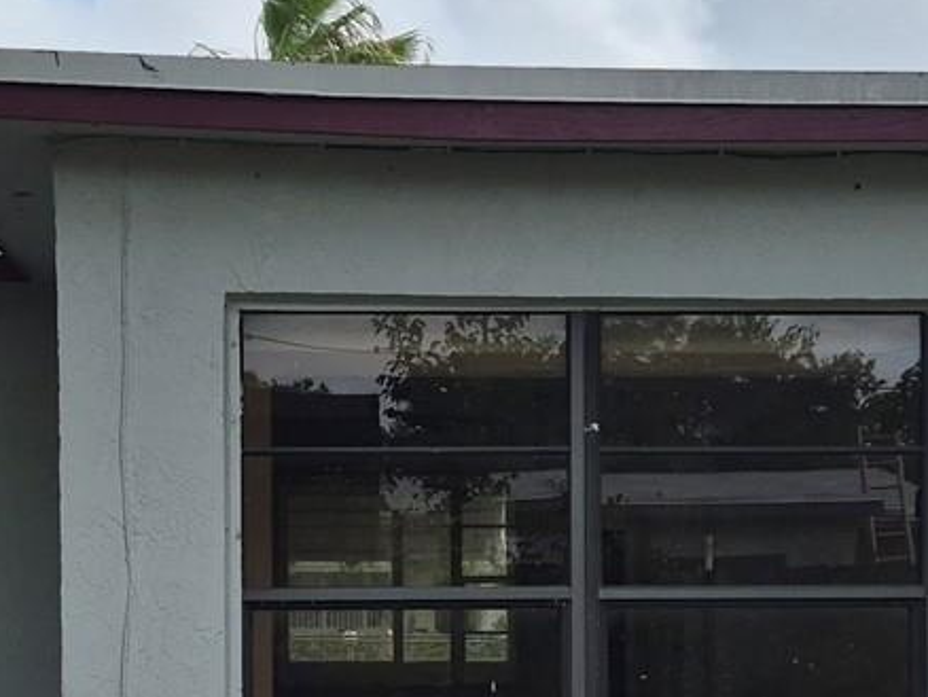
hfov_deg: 23.3
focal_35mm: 84
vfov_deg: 17.4
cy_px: 612
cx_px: 498
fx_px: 2253
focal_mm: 5.4
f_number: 1.8
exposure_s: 1/5856
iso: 80
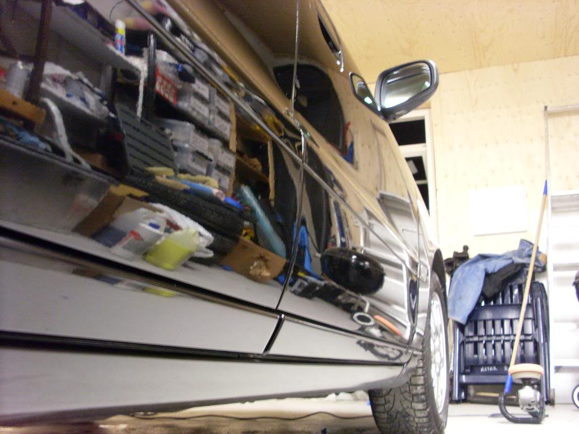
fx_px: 636
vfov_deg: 37.7
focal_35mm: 38
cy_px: 217
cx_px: 290
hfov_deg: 49.0
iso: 200
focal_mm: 6.3
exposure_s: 1/4
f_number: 3
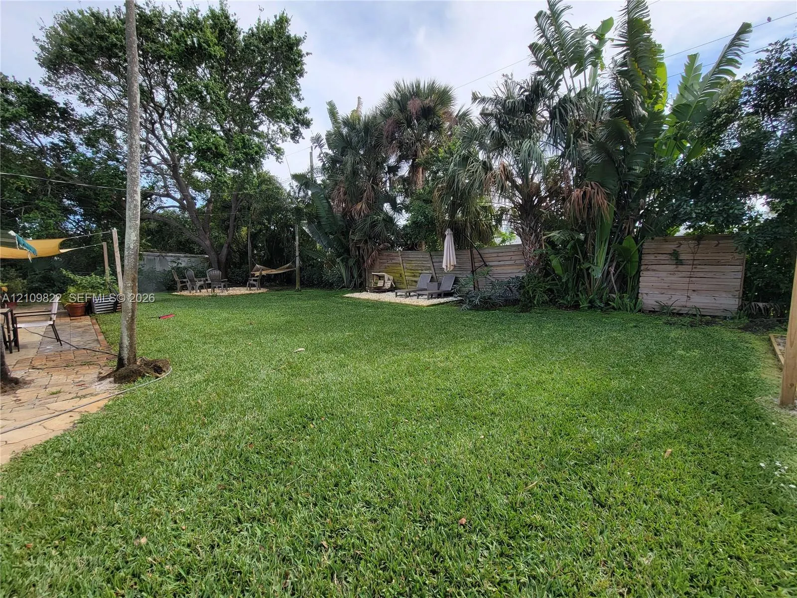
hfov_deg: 106.2
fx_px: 299
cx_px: 398
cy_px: 299
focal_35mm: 13
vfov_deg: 89.9
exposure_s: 1/794
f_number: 2.2
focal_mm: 2.2
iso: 50
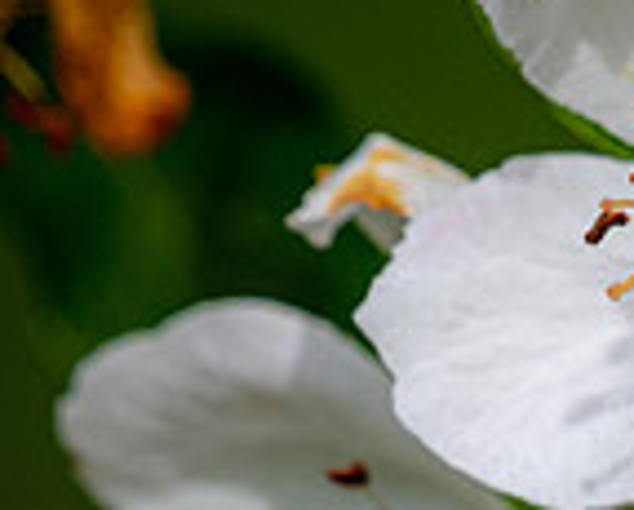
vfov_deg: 0.6
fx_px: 49864
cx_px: 1308
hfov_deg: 0.7
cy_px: 652
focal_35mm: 2652
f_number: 8
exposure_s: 1/800
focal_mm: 400
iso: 400
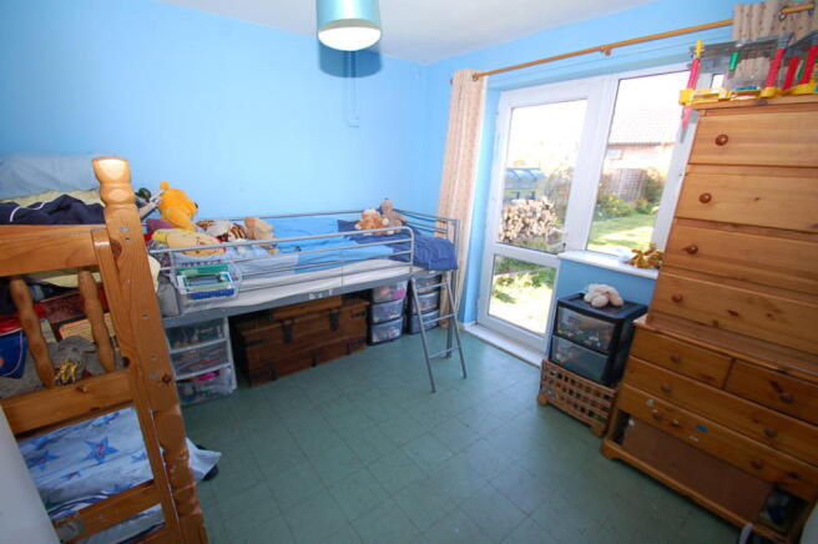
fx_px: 340
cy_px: 272
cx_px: 409
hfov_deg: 100.4
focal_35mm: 15
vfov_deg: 77.2
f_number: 4.5
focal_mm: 10
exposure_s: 1/80
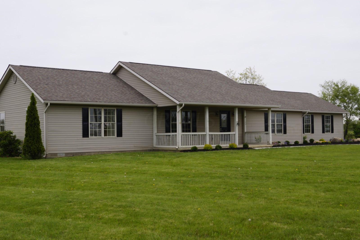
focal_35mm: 45
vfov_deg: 29.9
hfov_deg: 43.6
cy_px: 120
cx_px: 180
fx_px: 450
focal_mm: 30
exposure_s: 1/80
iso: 100
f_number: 13
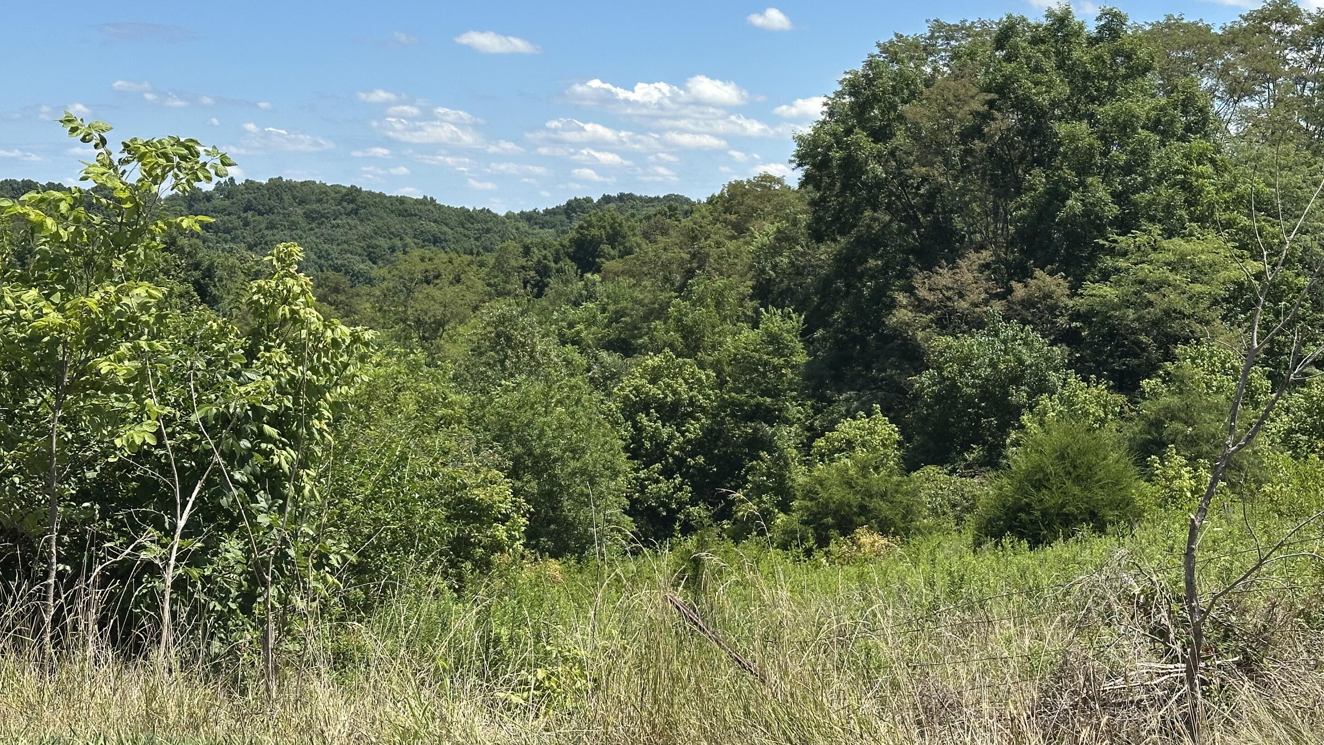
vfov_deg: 22.2
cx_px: 671
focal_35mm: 54
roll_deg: -1.5
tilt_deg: +0.2
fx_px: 1896
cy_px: 296
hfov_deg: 38.5
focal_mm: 6.86
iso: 64
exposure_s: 1/3257
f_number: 1.78
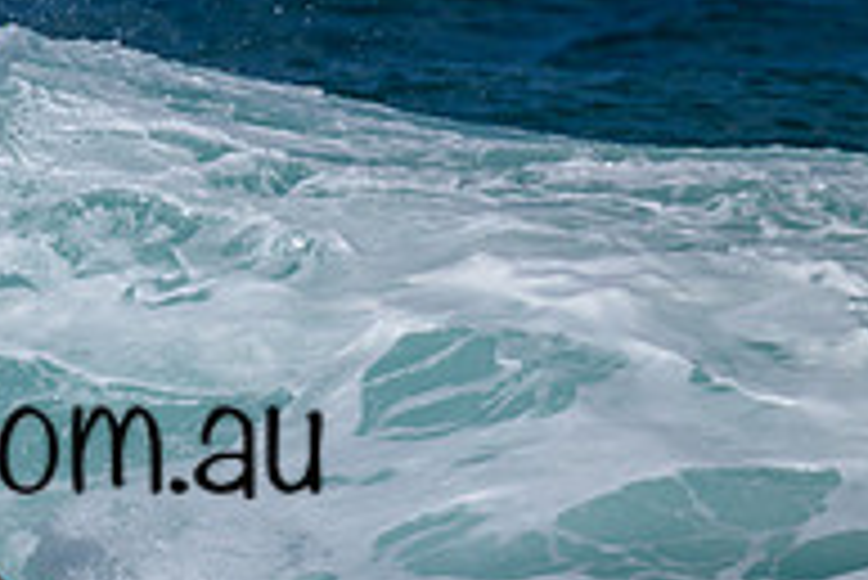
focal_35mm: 2401
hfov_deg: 0.9
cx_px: -153
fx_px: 57932
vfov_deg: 0.6
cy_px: 389
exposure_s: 1/2000
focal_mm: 800
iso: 360
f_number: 11
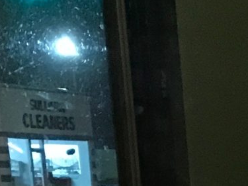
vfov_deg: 7.2
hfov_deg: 8.7
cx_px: 722
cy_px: 463
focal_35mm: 191
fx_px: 1368
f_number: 1.8
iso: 100
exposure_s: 1/8
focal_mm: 3.99
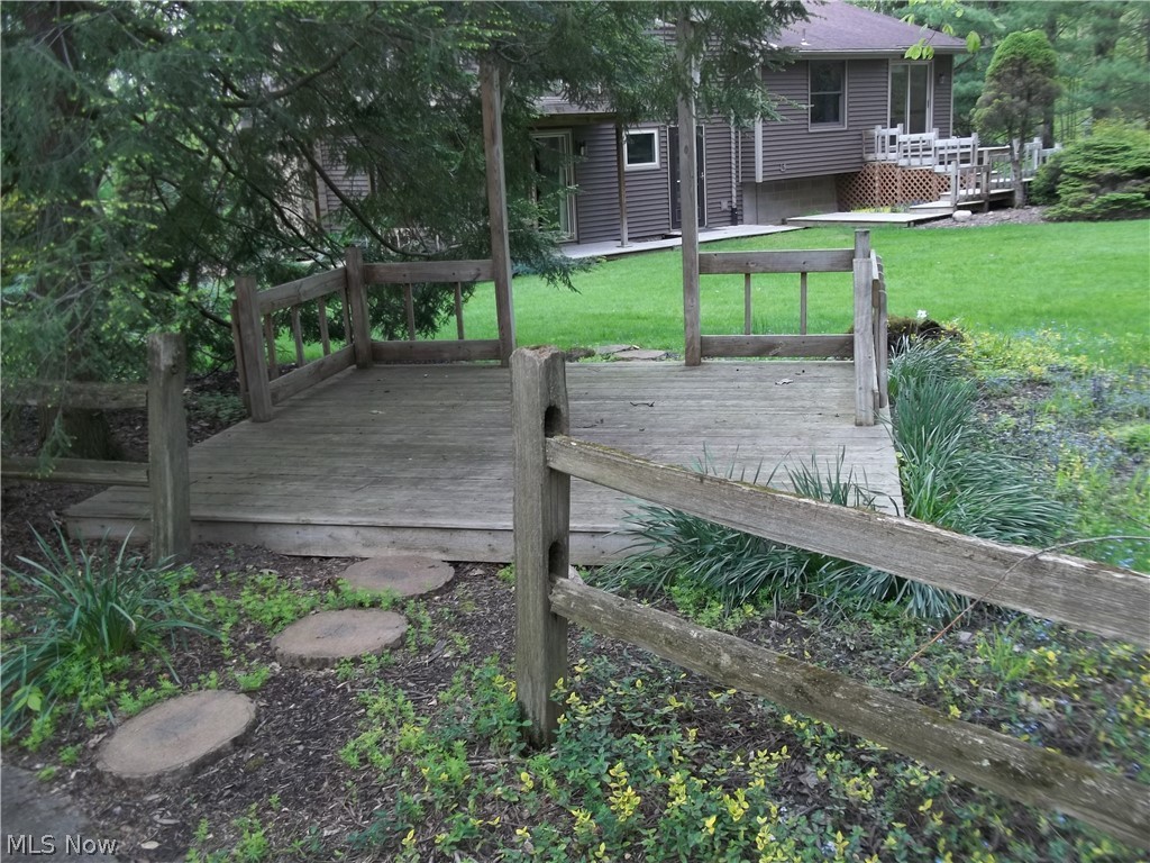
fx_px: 1063
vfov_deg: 44.2
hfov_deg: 56.8
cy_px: 432
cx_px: 575
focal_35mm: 32
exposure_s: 1/80
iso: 80
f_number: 2.9
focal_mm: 5.7
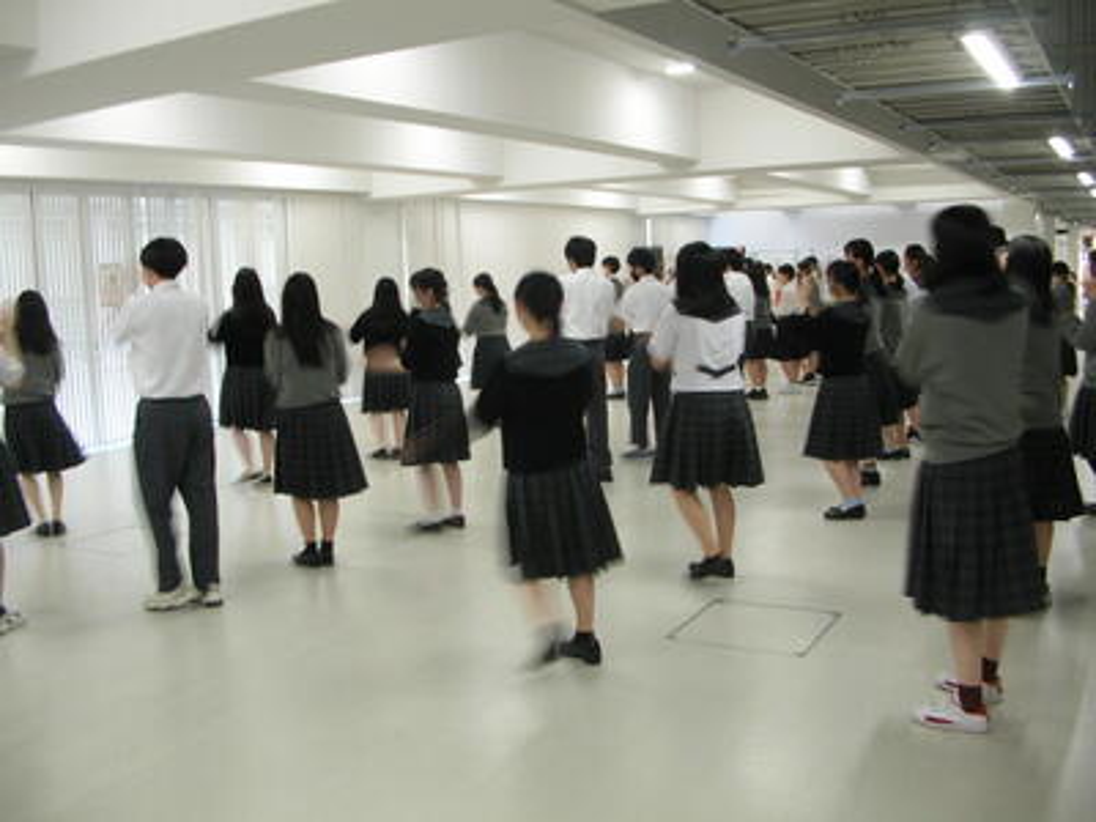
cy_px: 411
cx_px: 548
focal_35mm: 35
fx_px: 1108
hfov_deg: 52.6
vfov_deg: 40.7
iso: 50
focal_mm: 5.8
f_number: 2.8
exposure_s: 1/6.8
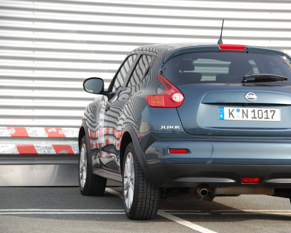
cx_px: 174
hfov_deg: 12.6
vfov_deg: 10.1
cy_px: 116
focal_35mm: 153
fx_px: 1318
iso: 360
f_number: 5.6
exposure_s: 1/500
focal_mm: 90
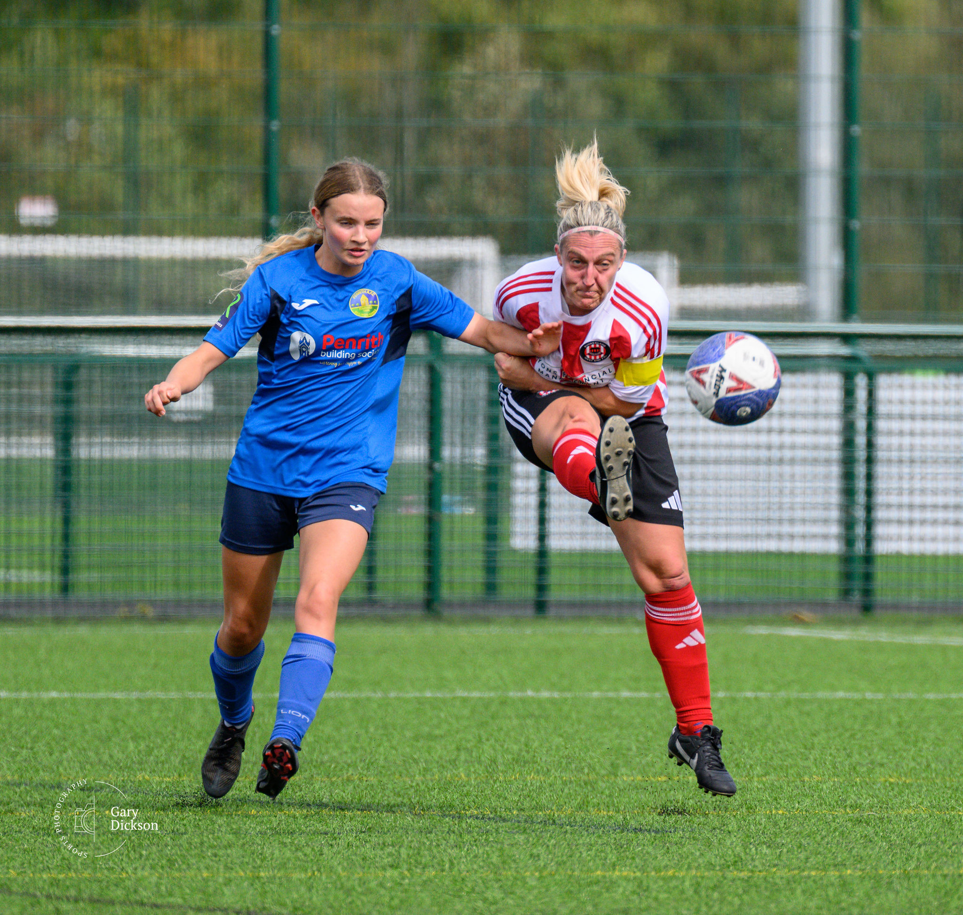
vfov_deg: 2.1
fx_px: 24859
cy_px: 326
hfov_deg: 2.2
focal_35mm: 810
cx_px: 792
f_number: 5.6
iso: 640
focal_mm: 400
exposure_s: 1/1600
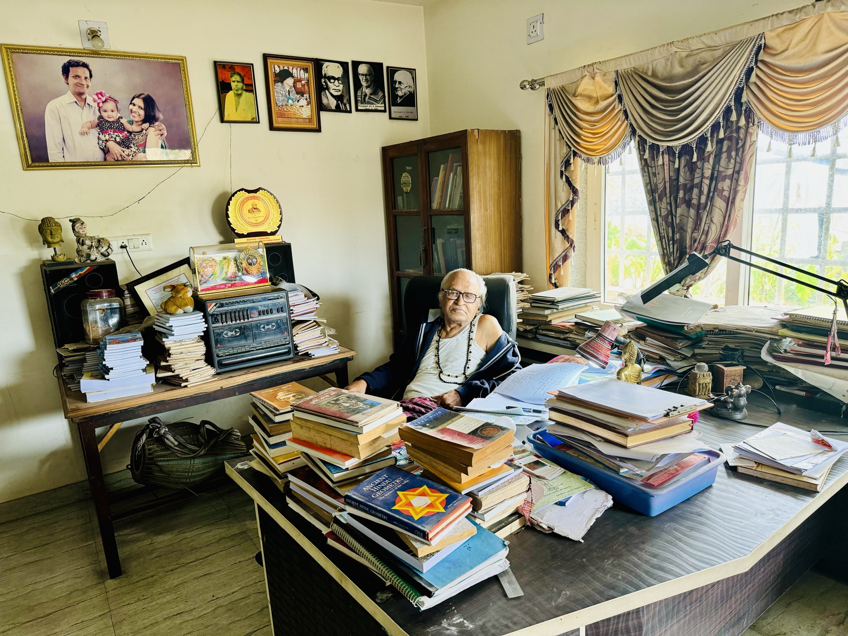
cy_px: 318
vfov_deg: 56.8
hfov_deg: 71.6
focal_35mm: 24
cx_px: 424
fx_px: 588
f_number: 1.78
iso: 200
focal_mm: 6.86
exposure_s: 1/100
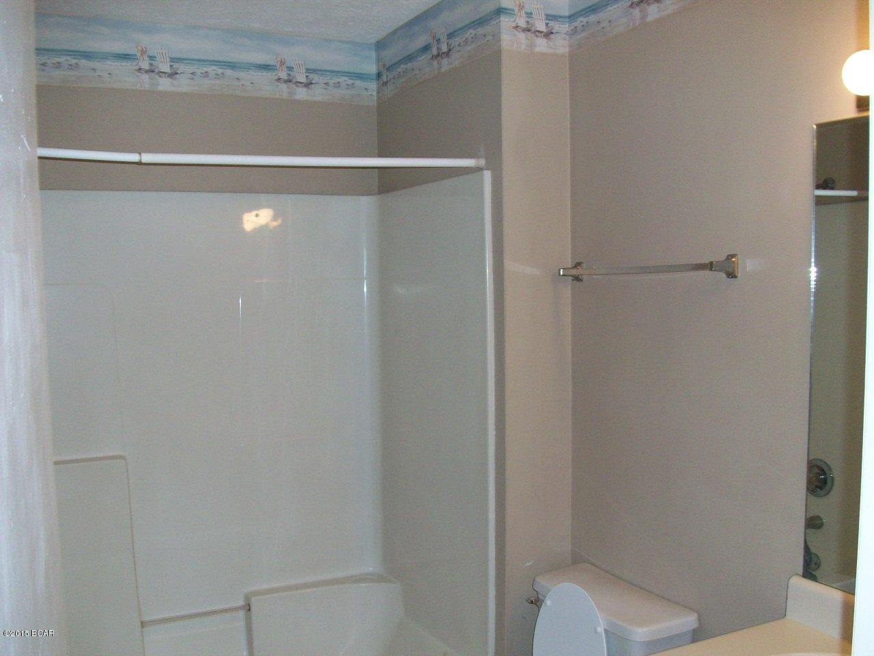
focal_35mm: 34
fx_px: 858
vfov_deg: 41.8
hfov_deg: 54.0
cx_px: 437
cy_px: 328
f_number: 2.8
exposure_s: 1/60
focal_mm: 5.7
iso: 160
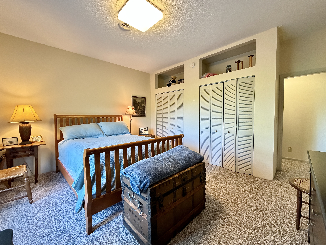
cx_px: 163
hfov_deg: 102.1
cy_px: 122
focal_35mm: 14
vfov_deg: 85.7
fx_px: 132
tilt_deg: -2.3
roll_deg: +1.8
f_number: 2.2
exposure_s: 1/60
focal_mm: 2.22
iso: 640
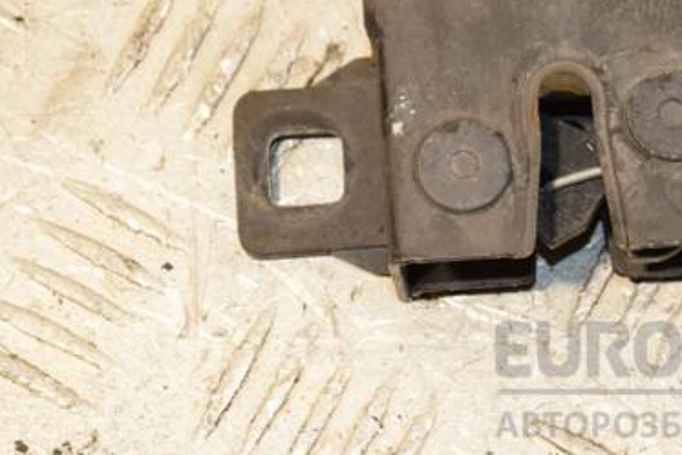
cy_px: 106
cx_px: 461
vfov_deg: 7.1
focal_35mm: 193
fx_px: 3658
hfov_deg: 10.6
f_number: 7.1
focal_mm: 80
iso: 800
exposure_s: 1/200
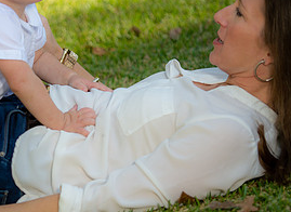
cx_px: 22
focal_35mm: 265
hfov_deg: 7.5
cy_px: 94
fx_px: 2205
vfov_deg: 5.5
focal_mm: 116
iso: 50
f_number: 2.8
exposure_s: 1/250
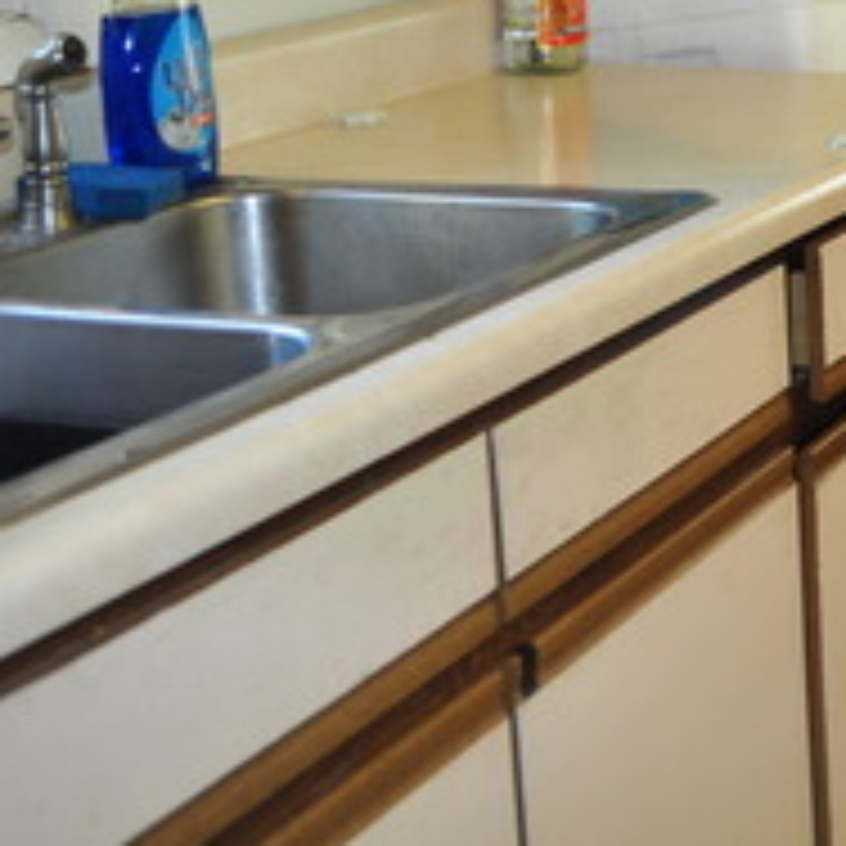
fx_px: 2157
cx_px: 1256
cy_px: -11
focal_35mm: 78
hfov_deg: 19.5
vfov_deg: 21.4
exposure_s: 1/40
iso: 400
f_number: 4.5
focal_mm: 18
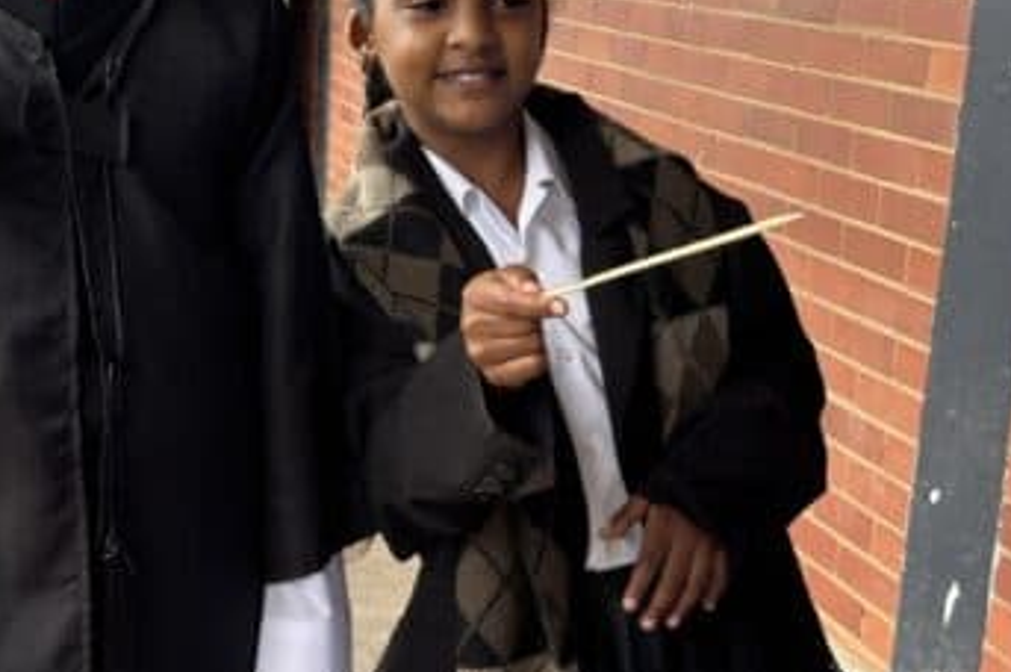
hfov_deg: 29.4
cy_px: 457
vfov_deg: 19.9
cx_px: 307
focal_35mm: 68
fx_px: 1908
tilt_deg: -17.1
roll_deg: -0.4
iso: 64
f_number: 1.78
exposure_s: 1/122
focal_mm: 6.76
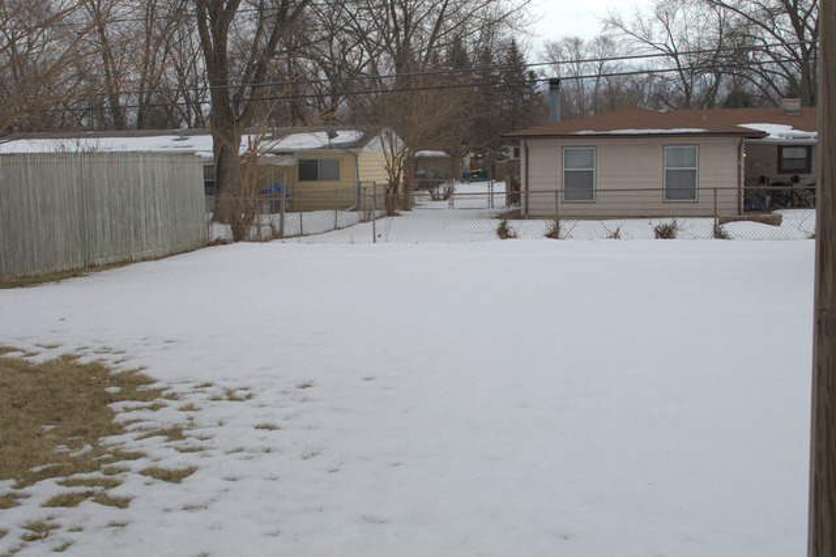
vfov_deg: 29.8
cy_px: 278
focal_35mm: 45
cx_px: 418
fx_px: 1044
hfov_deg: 43.6
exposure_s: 1/200
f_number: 7.1
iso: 100
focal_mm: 30
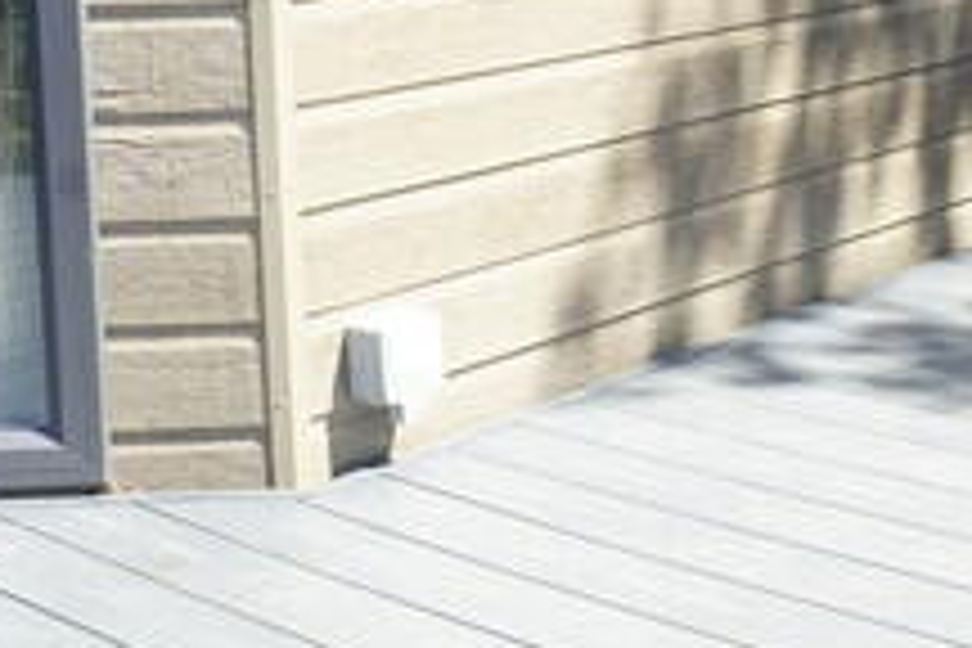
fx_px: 2052
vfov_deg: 17.8
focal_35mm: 76
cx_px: 585
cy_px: 110
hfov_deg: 26.6
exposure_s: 1/60
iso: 320
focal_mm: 16
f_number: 11
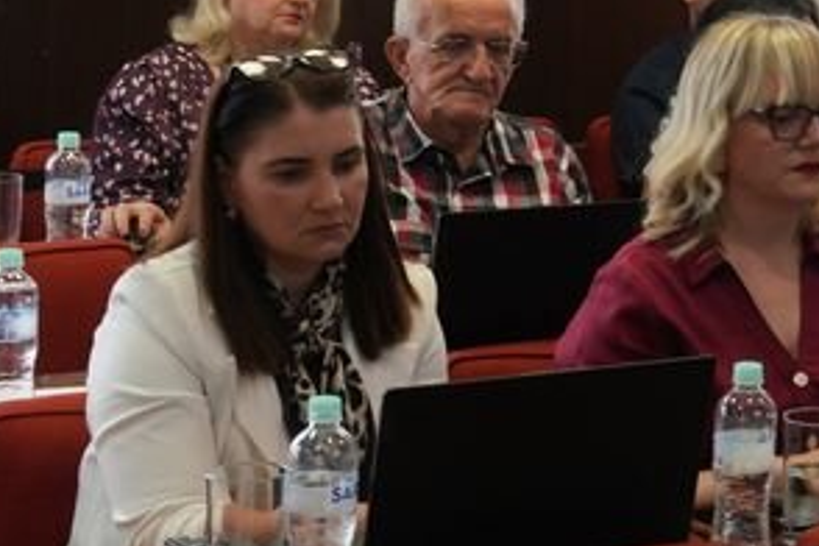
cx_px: 1190
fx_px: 2775
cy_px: -54
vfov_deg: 11.1
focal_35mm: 122
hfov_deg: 15.6
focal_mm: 35
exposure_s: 1/40
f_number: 8
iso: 1250
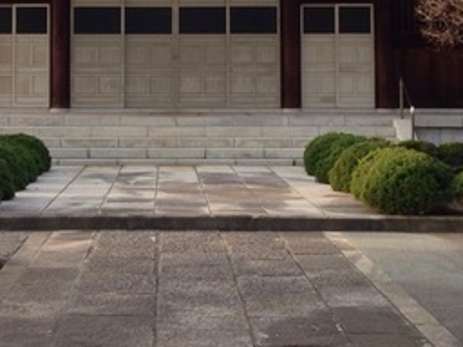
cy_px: -33
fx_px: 1378
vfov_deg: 14.1
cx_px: 137
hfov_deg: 19.0
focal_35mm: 103
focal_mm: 4.13
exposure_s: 1/120
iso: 64
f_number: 2.4
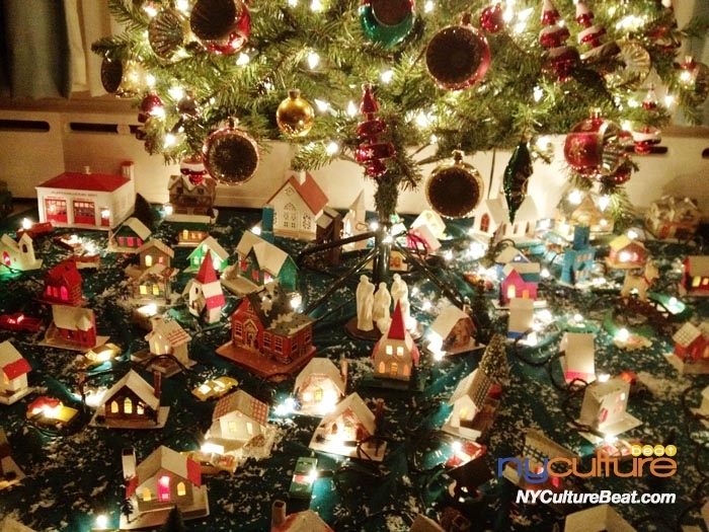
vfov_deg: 40.7
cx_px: 354
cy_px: 266
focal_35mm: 35
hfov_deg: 52.6
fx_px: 717
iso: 400
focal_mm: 4.28
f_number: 2.4
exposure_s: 1/20
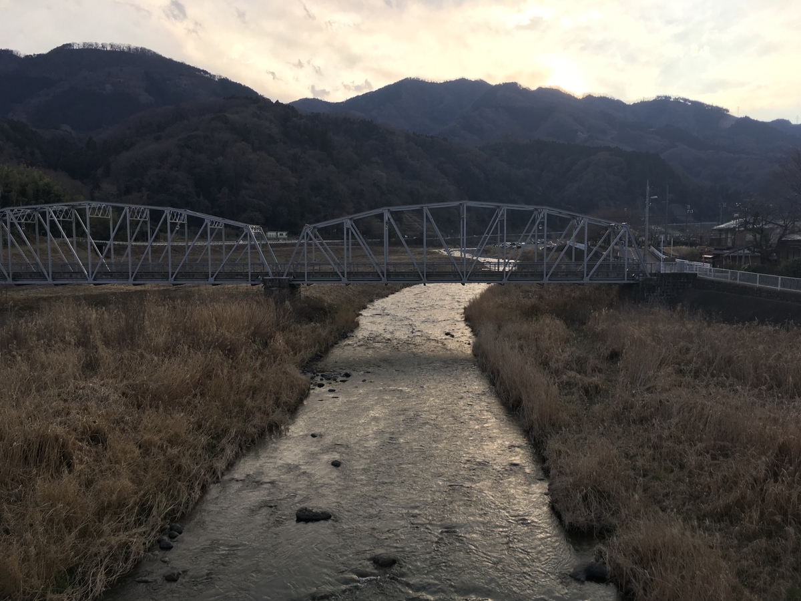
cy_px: 300
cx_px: 400
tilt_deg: -5.7
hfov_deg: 61.7
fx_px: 671
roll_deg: +1.5
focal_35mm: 29
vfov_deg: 48.2
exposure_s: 1/420
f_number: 2.2
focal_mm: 4.15
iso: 25
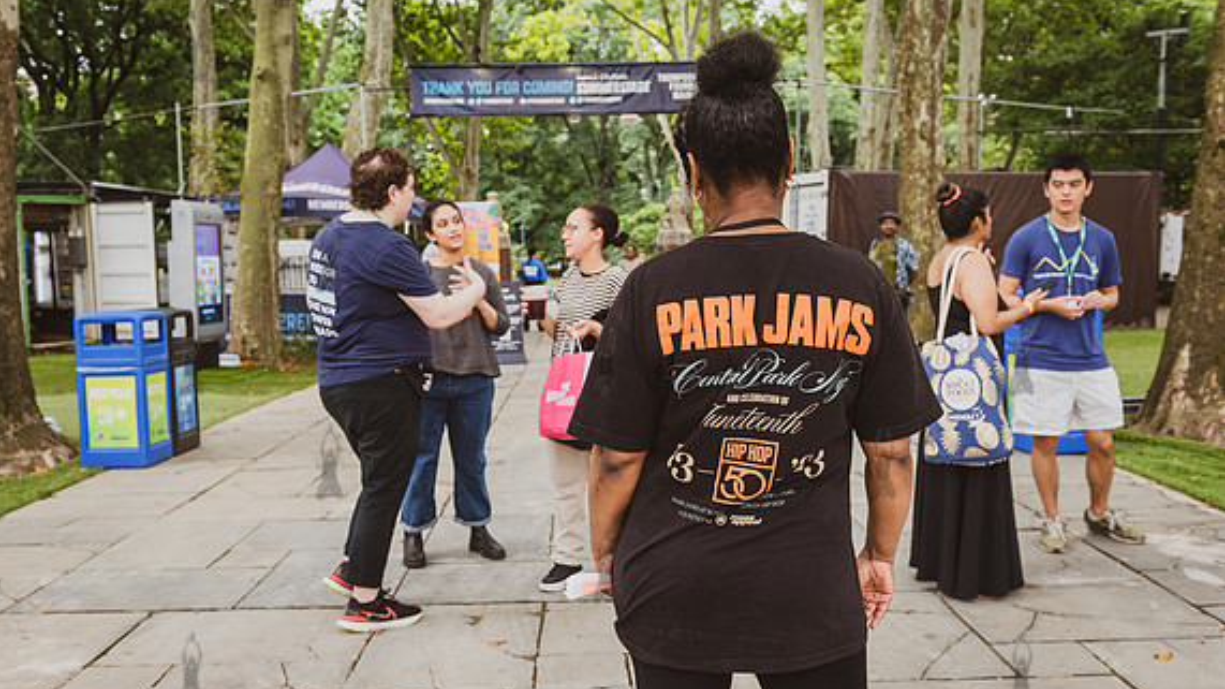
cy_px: 357
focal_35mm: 36
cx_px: 605
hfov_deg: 55.3
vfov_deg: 32.8
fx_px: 1169
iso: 1000
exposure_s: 1/250
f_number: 4.5
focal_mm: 32
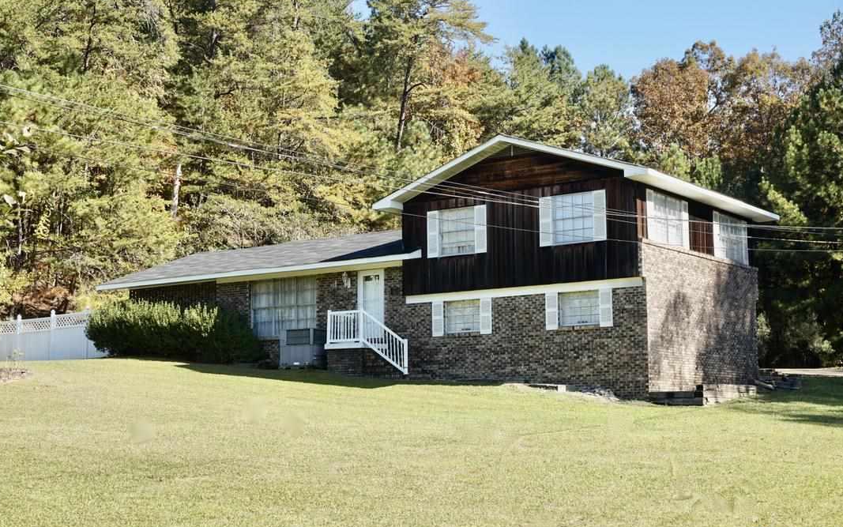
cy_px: 279
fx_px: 1287
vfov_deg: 23.1
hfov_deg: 36.3
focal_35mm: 56
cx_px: 416
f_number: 10
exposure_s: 1/80
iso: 100
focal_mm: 36
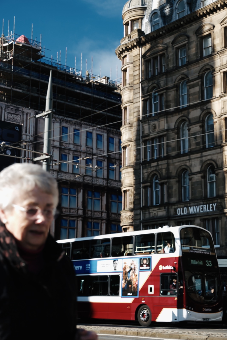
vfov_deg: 37.5
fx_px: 501
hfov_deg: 25.5
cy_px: 170
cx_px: 114
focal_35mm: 53
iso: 125
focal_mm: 35.6
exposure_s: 1/160
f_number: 6.4
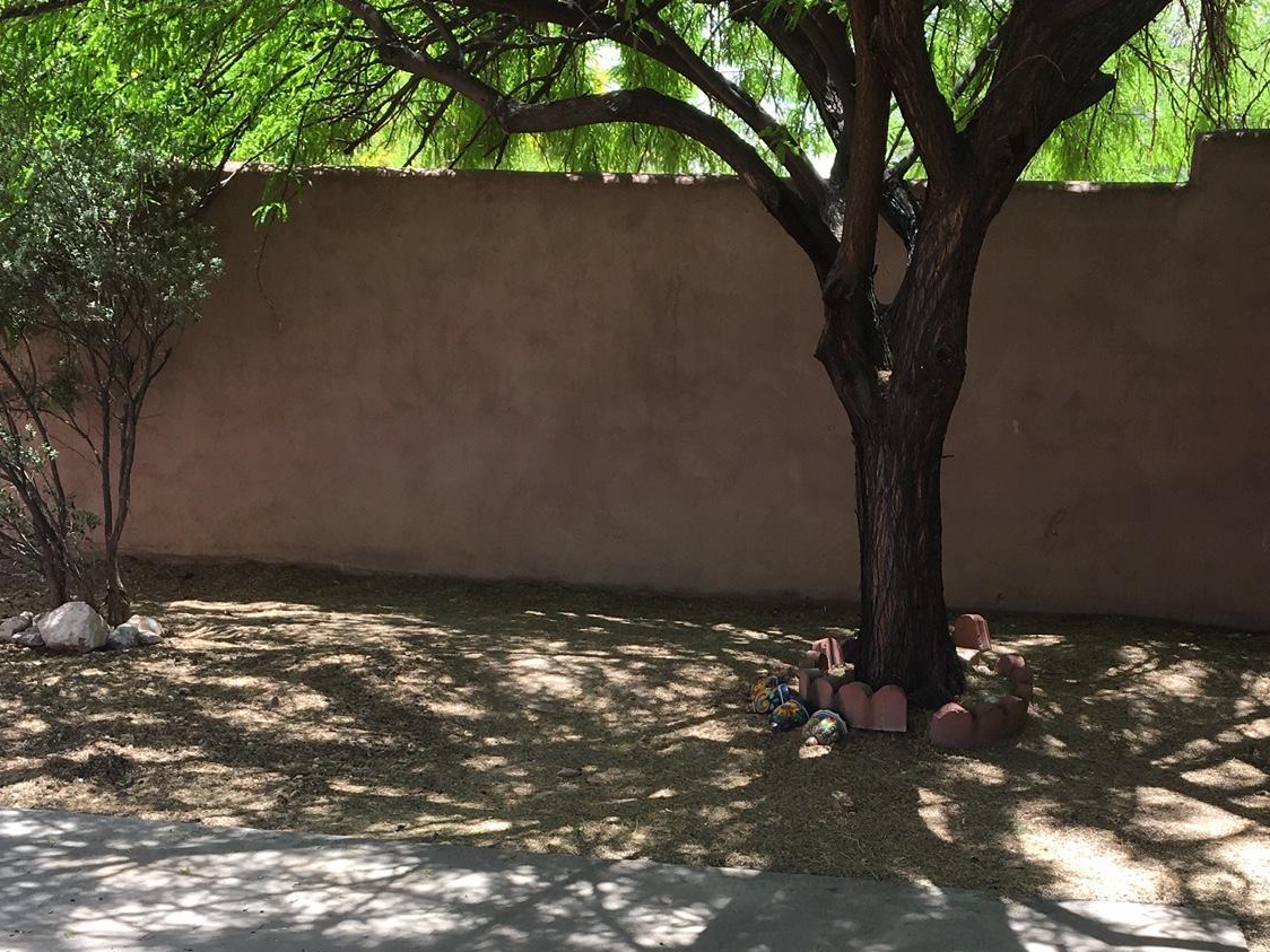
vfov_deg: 27.5
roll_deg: -1.8
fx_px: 1908
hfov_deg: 36.7
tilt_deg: -16.5
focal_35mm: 52
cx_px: 764
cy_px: 745
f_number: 2.2
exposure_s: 1/311
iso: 25
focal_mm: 4.15
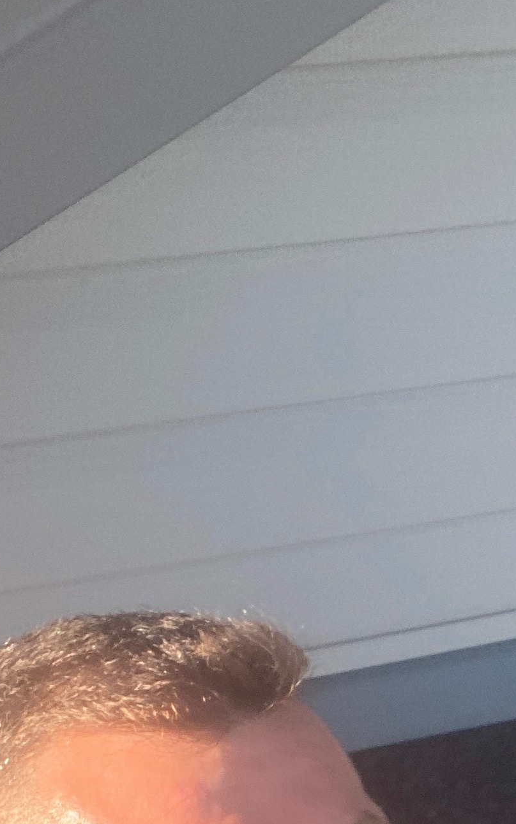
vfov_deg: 24.9
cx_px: 444
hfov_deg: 17.0
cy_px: 946
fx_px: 1709
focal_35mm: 76
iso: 25
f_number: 2.2
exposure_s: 1/600
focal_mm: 2.71
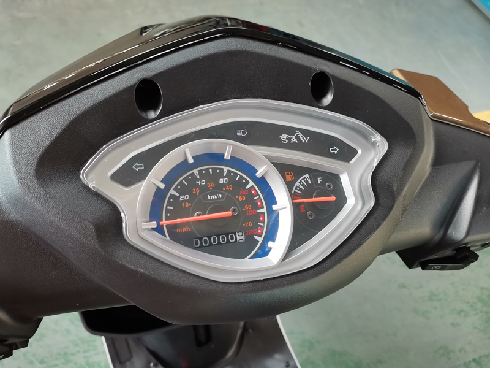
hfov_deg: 67.3
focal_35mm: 26
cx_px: 245
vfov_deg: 53.1
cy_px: 184
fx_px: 368
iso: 320
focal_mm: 4.75
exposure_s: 1/100
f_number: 1.8
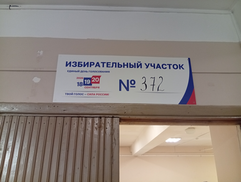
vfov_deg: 51.5
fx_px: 188
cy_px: 91
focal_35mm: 27
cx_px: 120
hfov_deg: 65.2
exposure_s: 1/33.3
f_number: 1.8
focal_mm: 3.84
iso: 353
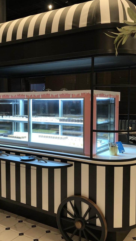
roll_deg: -0.8
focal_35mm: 38
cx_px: 58
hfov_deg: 31.1
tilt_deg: -4.8
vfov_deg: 52.8
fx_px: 244
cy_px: 122
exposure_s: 1/20
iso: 40
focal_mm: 3.99
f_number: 1.8
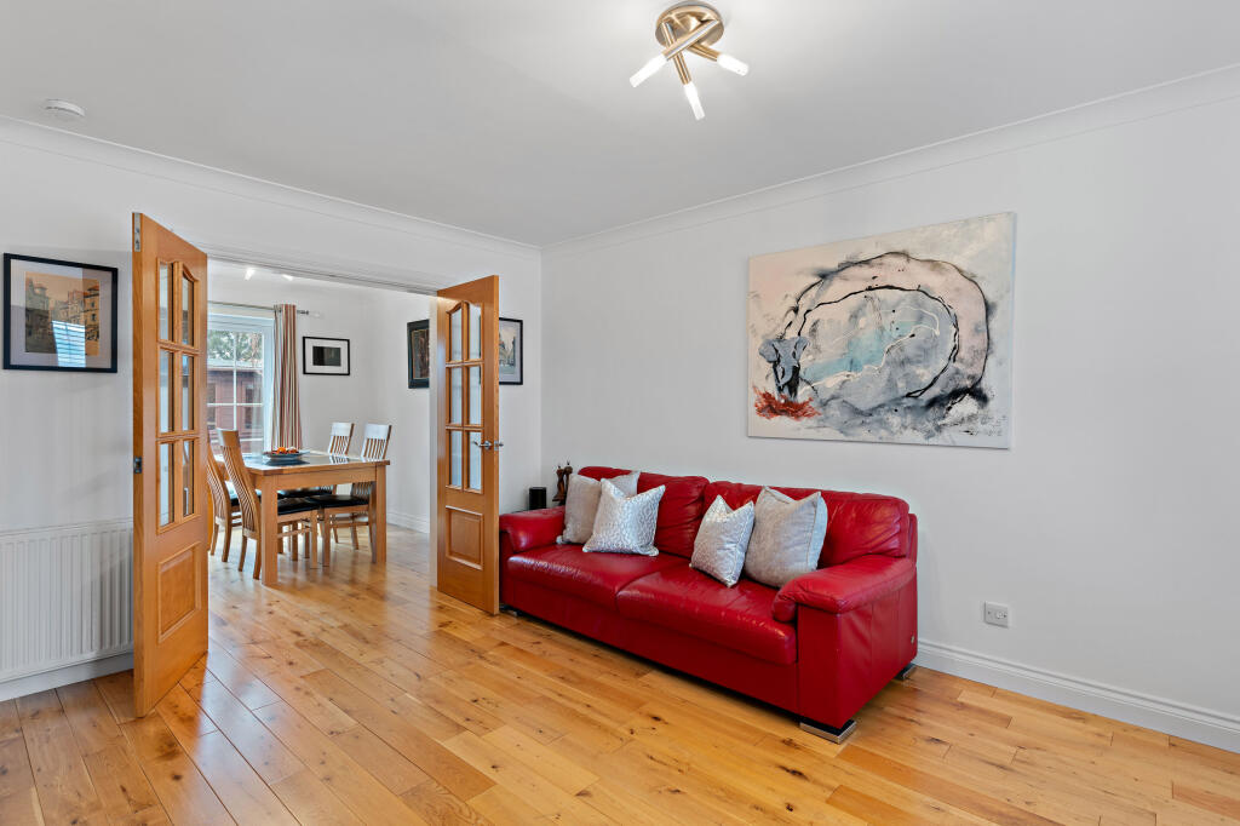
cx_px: 620
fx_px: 585
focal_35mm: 17
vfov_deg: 70.4
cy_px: 413
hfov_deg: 93.3
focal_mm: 17
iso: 250
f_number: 8
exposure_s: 1
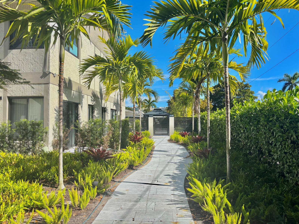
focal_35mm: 26
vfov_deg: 53.1
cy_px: 112
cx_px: 150
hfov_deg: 67.3
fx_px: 225
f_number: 1.6
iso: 50
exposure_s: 1/4082
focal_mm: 5.96
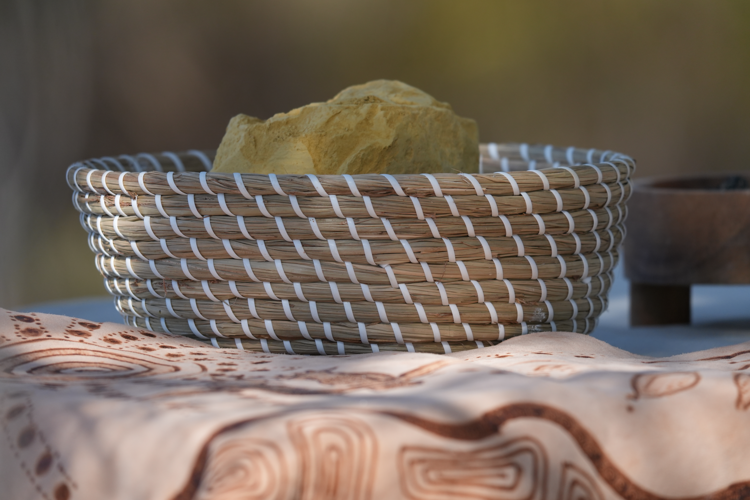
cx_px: 375
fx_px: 16145
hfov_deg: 2.7
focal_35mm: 775
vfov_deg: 1.8
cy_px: 250
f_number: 8
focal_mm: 775
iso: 640
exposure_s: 1/500
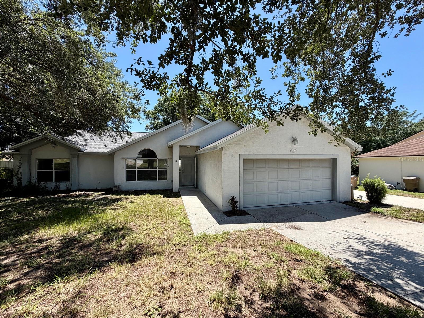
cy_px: 159
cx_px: 212
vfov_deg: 85.7
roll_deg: +1.1
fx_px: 171
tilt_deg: +0.5
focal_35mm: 14
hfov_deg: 102.1
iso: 40
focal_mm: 2.22
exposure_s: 1/770
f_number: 2.2
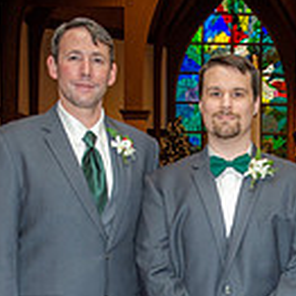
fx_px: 1161
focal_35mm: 120
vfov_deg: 14.1
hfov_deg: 14.4
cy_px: 352
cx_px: 249
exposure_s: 1/125
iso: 1250
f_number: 5.6
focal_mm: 32
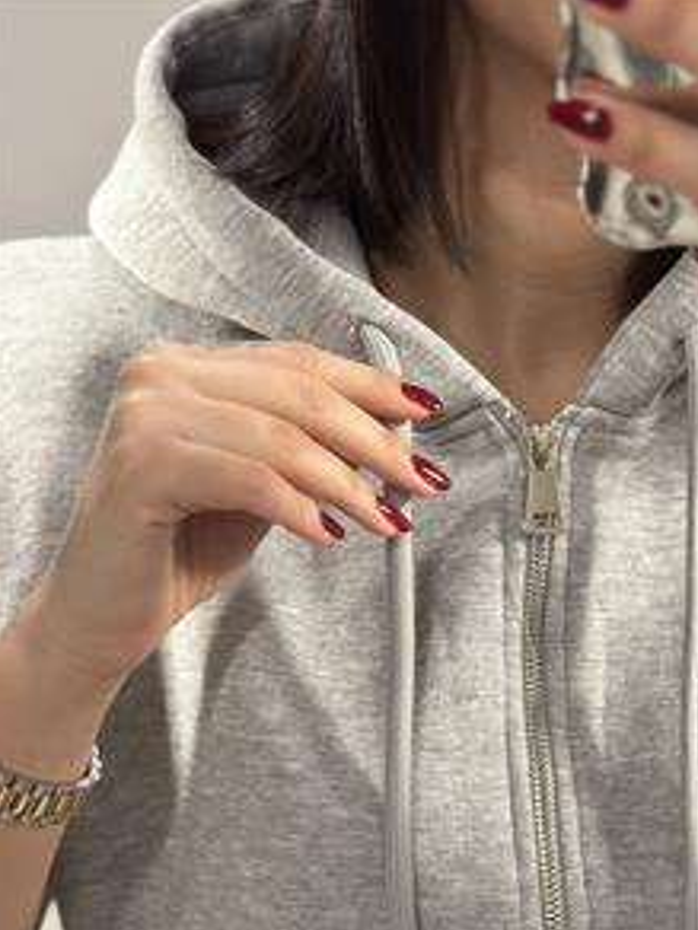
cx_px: 484
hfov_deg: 21.5
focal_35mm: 68
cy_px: 648
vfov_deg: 28.3
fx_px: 1828
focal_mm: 6.86
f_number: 1.78
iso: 160
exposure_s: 1/100
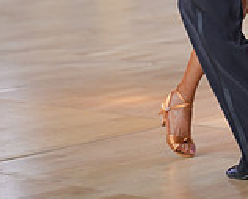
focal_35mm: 303
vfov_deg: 5.1
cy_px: -105
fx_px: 2228
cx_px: 224
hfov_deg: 6.4
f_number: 2
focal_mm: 88
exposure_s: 1/500
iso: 800
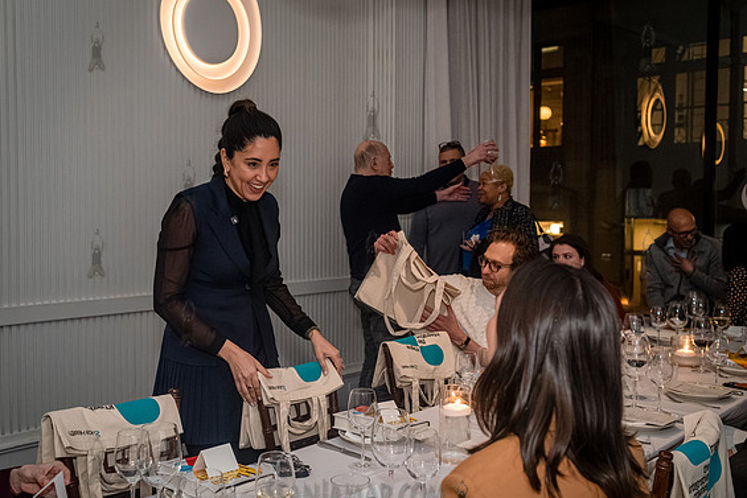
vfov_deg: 34.2
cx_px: 342
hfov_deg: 49.5
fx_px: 809
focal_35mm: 39
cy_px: 253
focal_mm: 35
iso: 6400
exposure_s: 1/320
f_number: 4.5
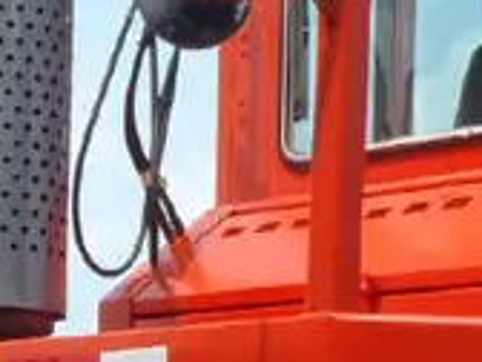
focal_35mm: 152
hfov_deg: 13.0
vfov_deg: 9.7
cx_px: 172
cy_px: 409
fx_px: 2116
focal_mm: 6.07
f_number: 4.4
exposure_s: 1/500
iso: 80
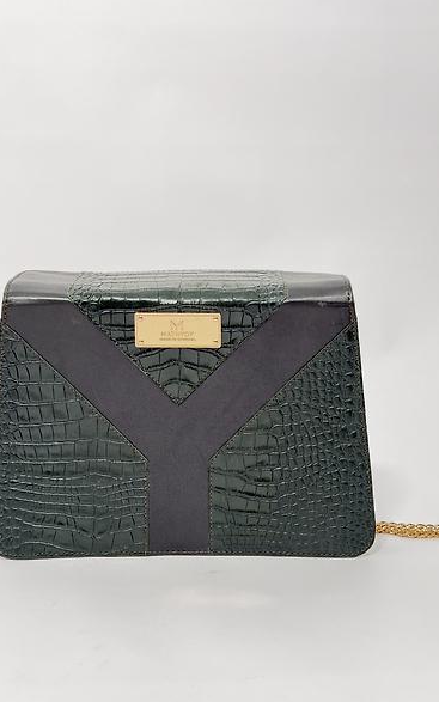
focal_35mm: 52
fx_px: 995
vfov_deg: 38.9
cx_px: 227
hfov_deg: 24.9
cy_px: 355
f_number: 1.78
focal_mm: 6.76
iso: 200
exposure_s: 1/60
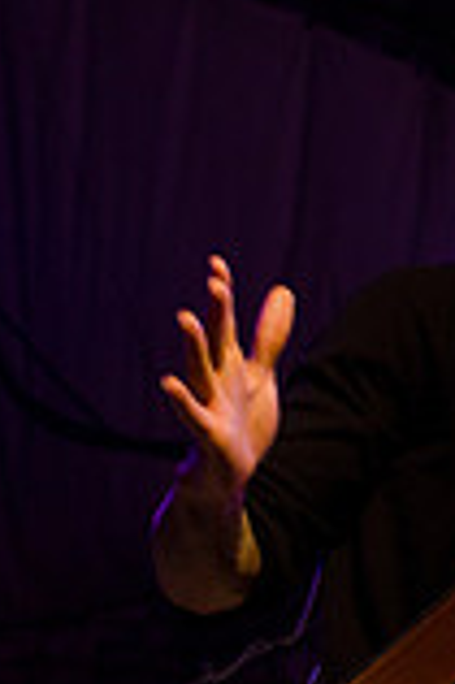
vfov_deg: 13.7
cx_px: 611
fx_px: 2839
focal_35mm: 149
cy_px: 554
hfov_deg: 9.0
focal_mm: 35
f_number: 3.5
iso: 1600
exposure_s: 1/400
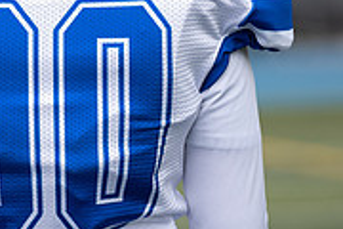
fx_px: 6126
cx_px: 80
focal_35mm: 643
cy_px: -98
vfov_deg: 2.1
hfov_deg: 3.2
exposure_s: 1/1250
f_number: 2.8
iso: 125
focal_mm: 200
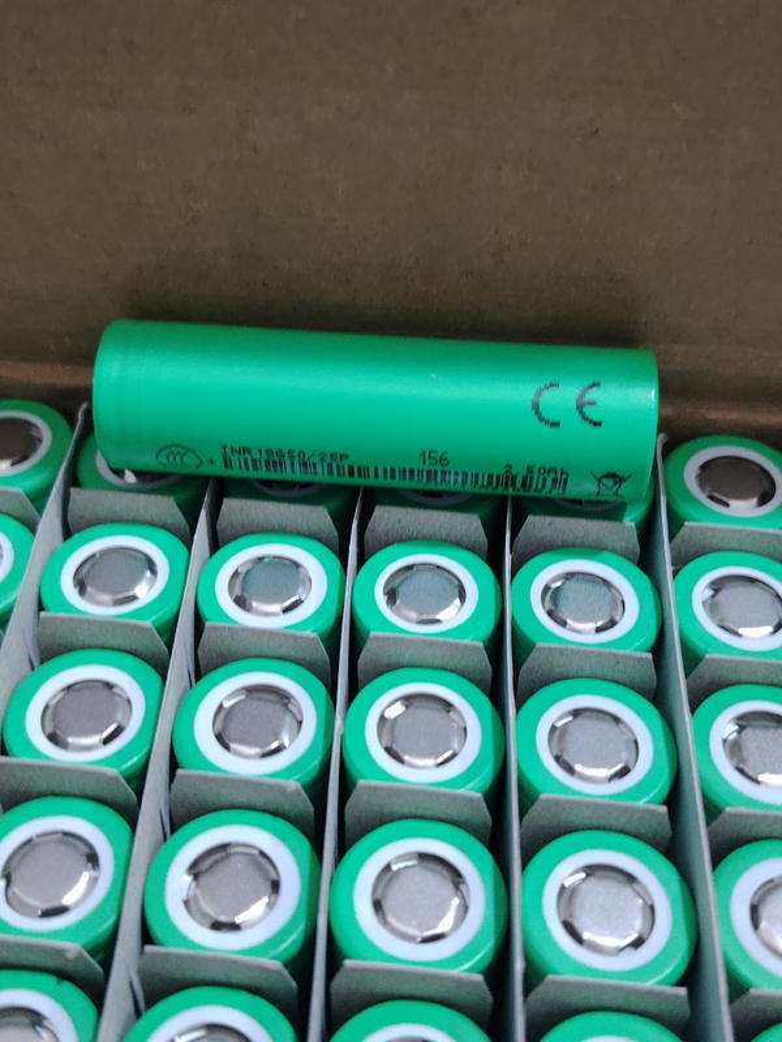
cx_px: 391
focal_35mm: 39
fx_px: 1175
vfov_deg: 47.9
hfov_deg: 36.8
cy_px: 521
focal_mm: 5.25
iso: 1004
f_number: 1.75
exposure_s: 1/33.3
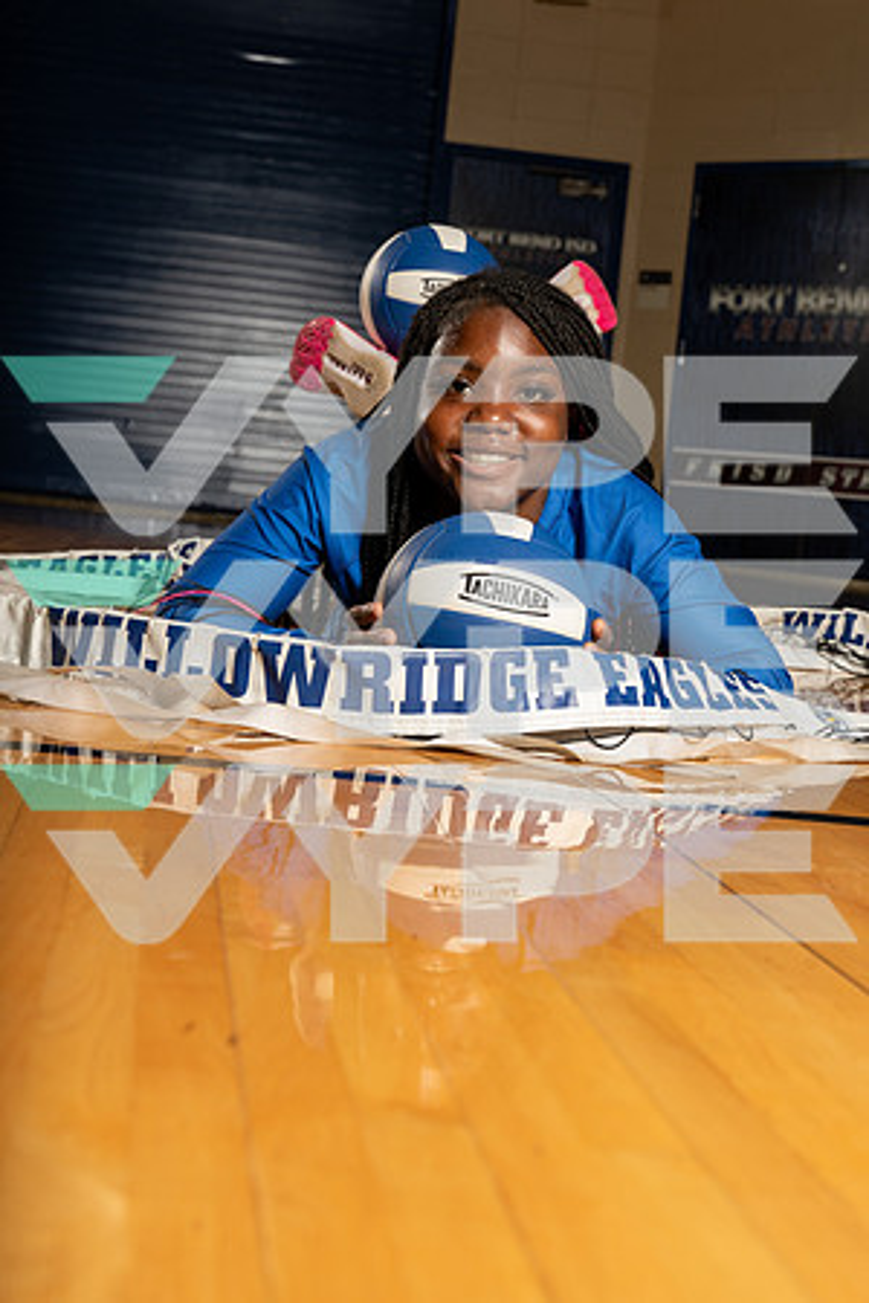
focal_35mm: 59
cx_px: 434
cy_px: 652
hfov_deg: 23.0
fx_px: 2136
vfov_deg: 33.9
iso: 500
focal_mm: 59
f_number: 8
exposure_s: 1/250
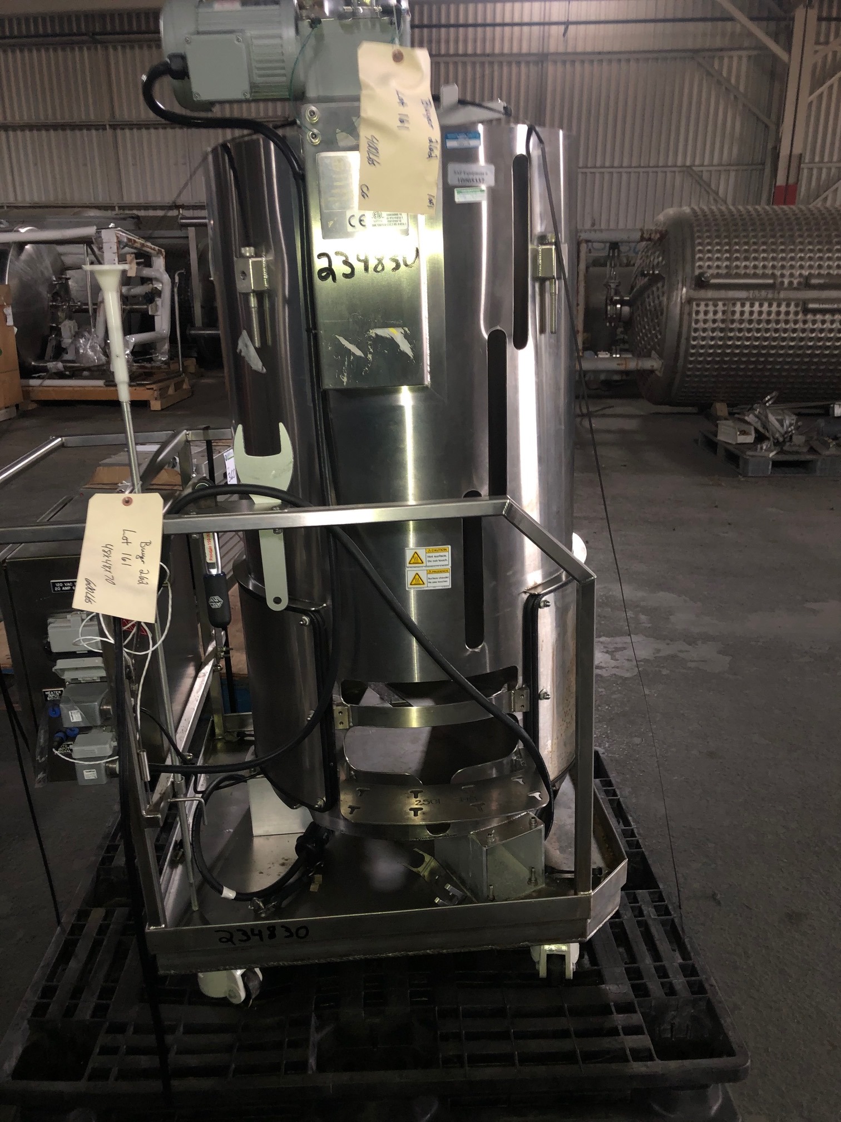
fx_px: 907
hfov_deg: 49.7
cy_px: 561
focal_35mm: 28
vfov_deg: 63.4
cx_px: 420
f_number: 1.8
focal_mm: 3.99
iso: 100
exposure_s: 1/4
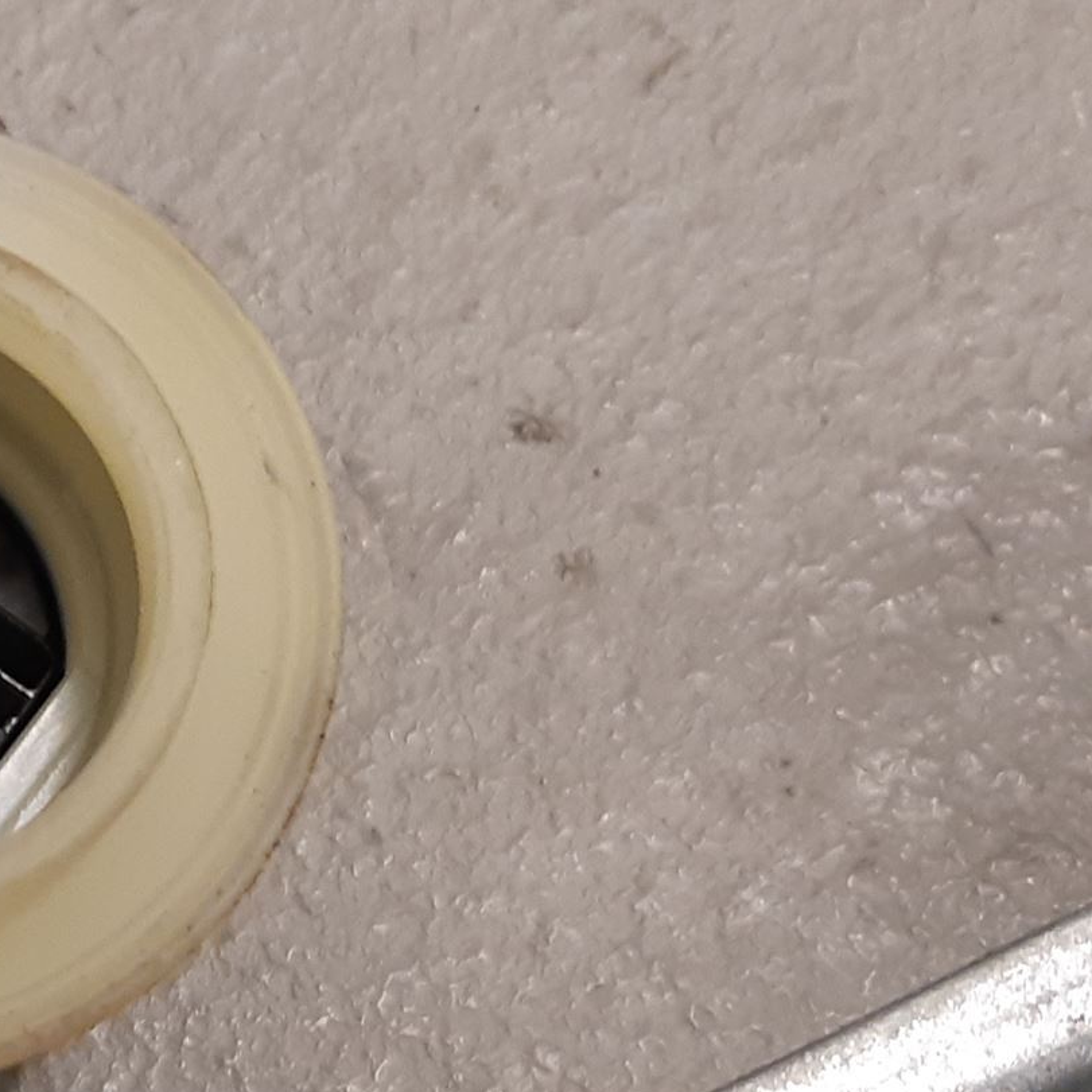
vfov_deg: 29.5
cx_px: -275
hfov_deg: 25.9
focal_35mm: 58
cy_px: 657
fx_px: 2070
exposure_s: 1/50
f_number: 1.7
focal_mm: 3.93
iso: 125
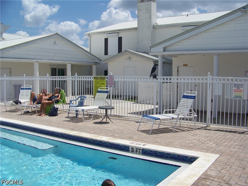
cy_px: 93
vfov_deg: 39.7
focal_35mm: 36
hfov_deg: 51.4
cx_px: 124
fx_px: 258
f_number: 4
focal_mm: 5.85
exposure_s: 1/1000
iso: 64
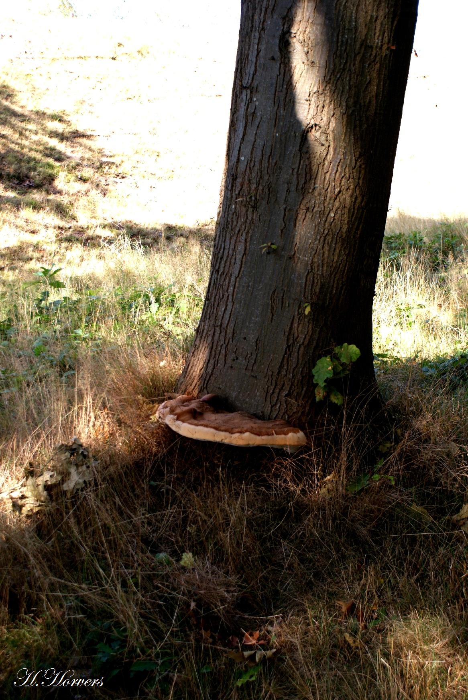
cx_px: 234
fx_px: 875
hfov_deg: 29.9
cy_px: 350
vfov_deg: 43.6
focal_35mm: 45
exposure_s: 1/250
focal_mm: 30
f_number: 5.6
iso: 250
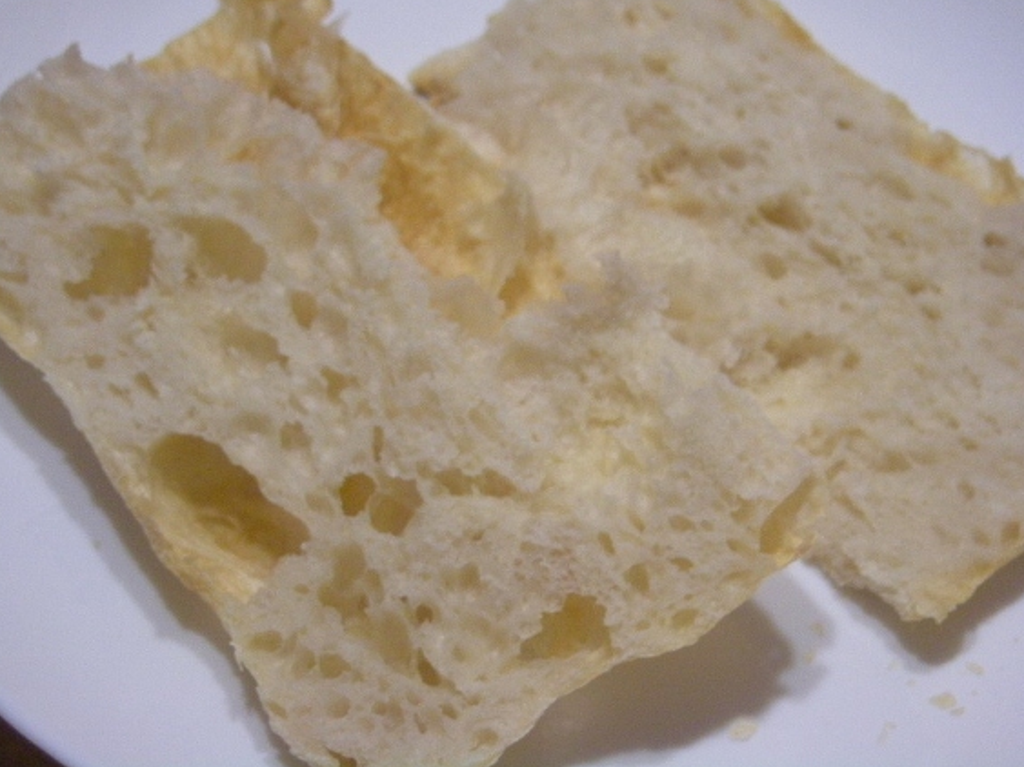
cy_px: 367
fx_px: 2396
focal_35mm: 81
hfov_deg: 24.1
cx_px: 529
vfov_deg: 18.2
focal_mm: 12.3
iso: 400
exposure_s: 1/18.4
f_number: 3.9
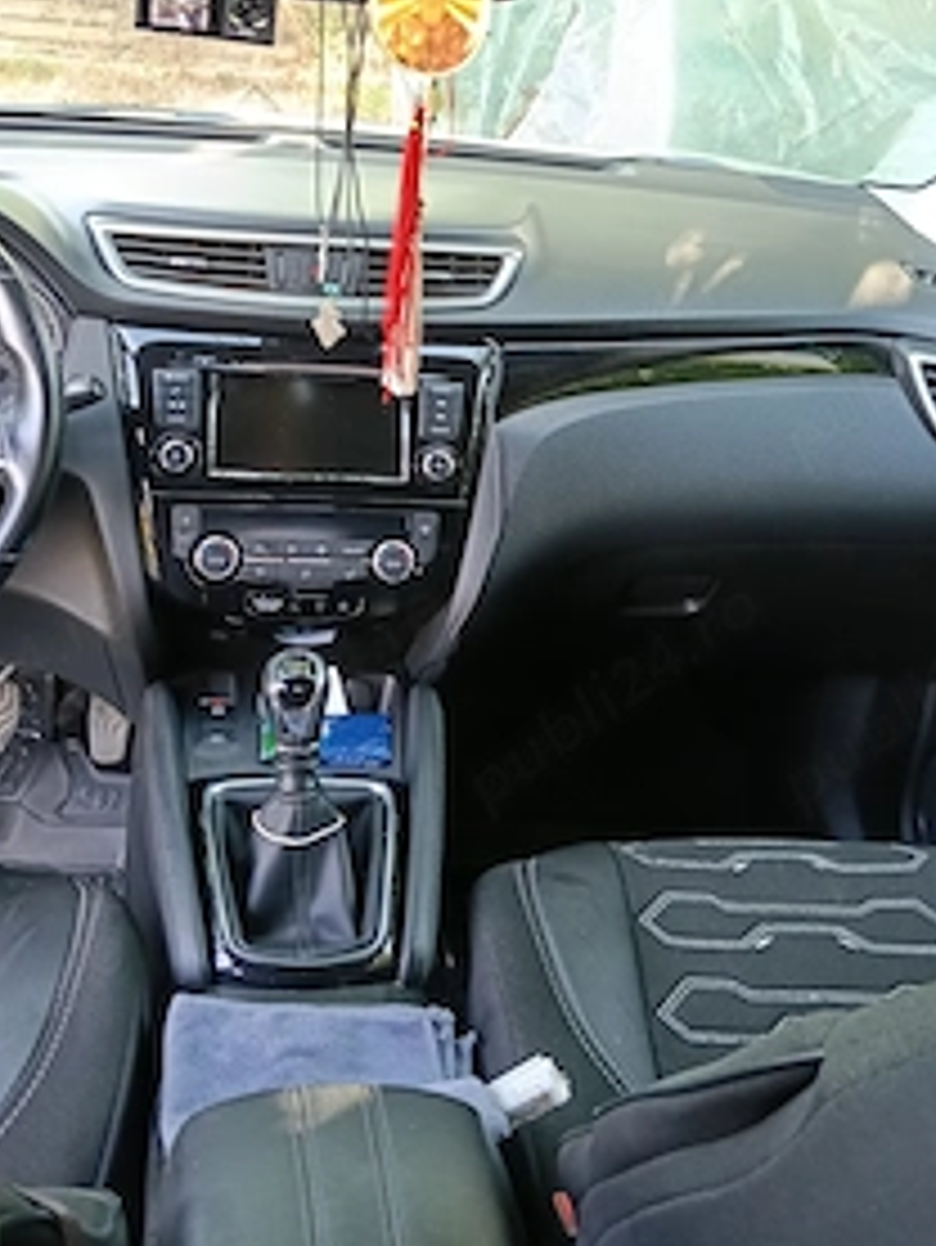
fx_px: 1405
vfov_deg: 47.2
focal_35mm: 39
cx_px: 454
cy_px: 427
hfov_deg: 36.8
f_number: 1.8
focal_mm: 3.98
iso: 250
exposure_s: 1/33.3
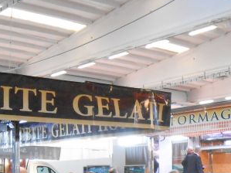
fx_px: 494
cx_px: 176
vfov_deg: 19.4
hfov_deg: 26.0
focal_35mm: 74
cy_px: 167
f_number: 3.5
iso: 800
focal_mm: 4.6
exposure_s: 1/125
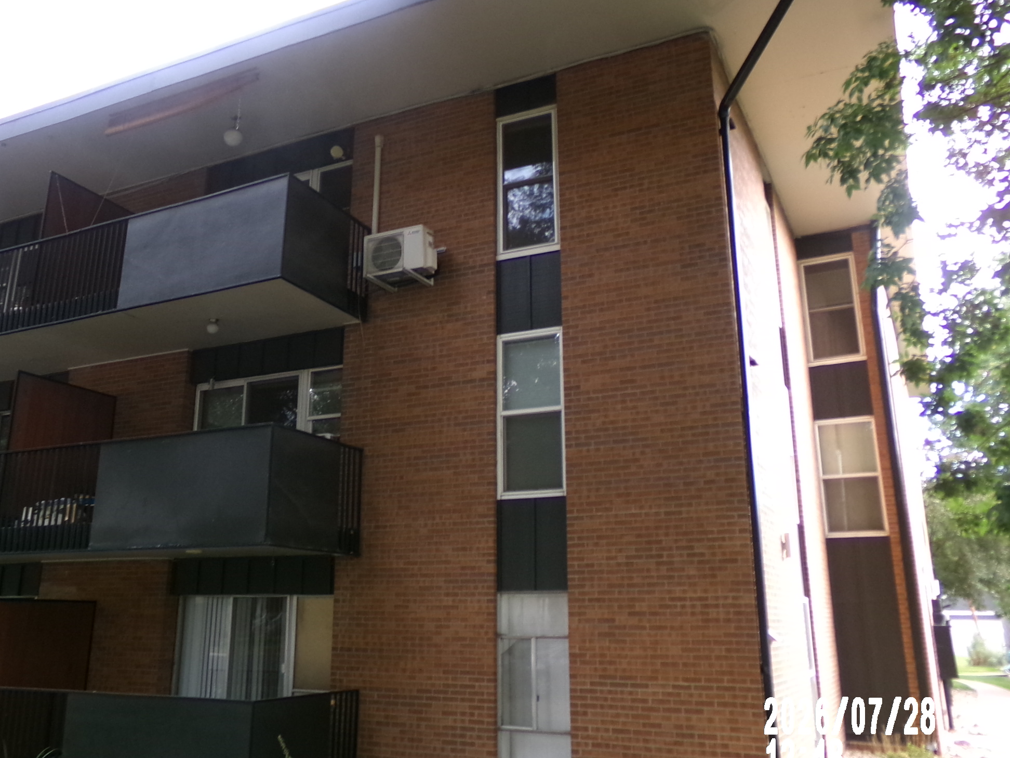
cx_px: 474
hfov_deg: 56.8
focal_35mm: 32
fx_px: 934
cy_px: 343
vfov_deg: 44.1
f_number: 3.7
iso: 200
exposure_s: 1/28
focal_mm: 4.3
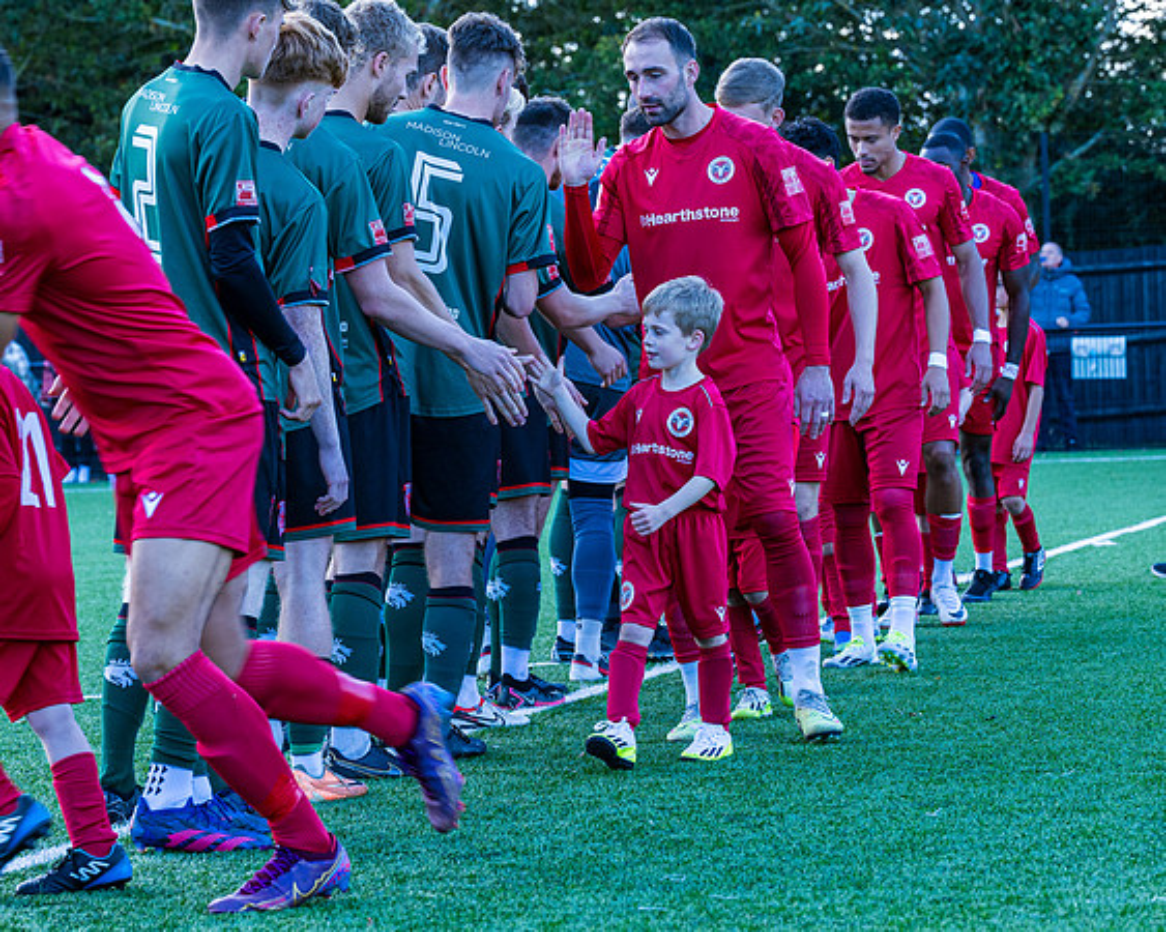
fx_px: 4974
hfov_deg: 13.4
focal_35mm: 144
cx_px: 670
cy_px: 493
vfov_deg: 10.7
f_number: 5
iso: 200
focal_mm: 80
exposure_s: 1/160
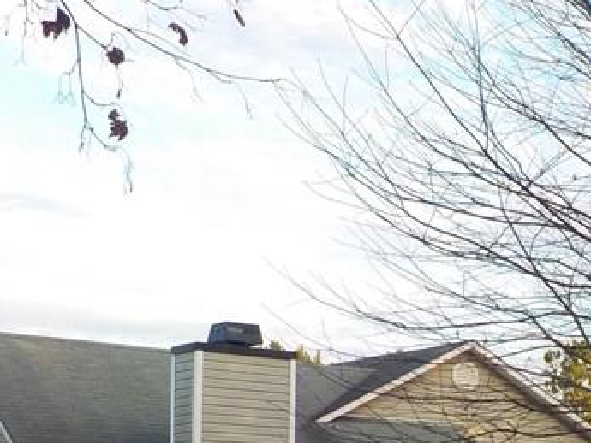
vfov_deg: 16.1
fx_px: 1520
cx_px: 642
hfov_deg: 21.0
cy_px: 501
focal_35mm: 89
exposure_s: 1/200
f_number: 3.3
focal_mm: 4.1
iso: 125
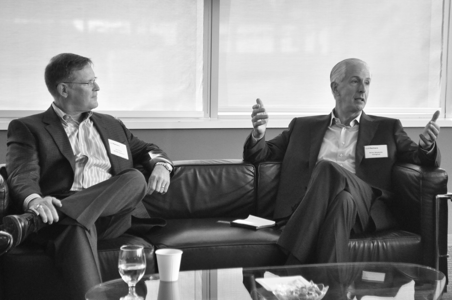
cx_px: 226
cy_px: 150
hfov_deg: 26.0
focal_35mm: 78
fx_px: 978
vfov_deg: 17.4
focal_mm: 52
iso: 2500
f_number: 5.6
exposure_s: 1/125
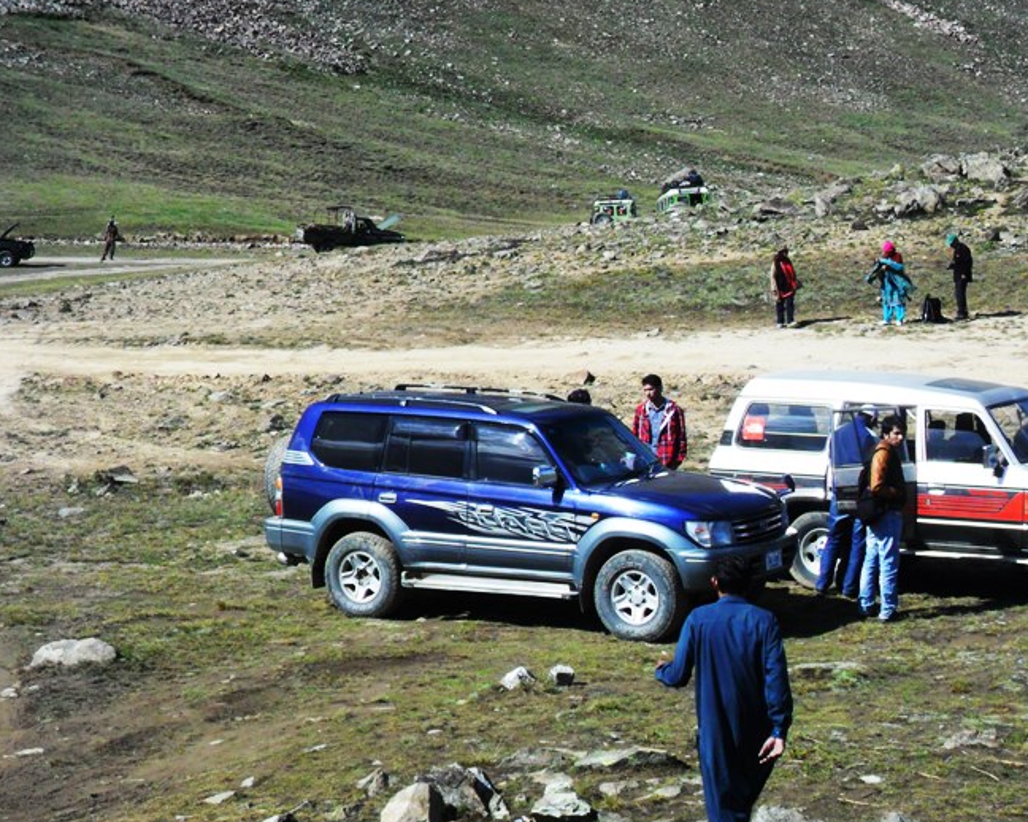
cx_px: 629
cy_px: 482
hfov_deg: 21.7
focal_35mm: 88
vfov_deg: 17.4
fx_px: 2677
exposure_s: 1/750
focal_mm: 11.2
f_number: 5.6
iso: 80
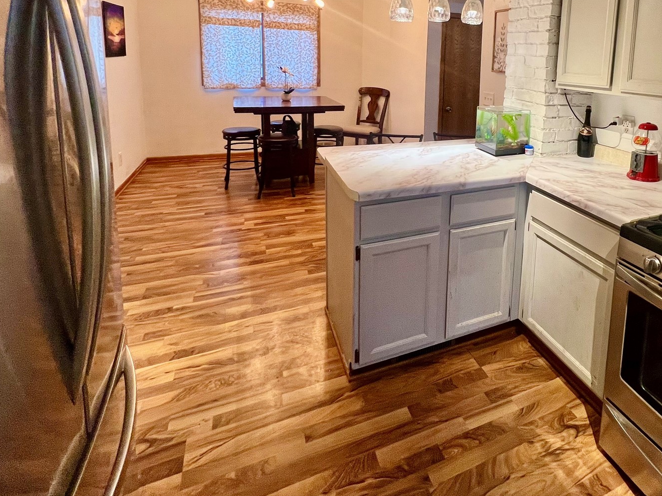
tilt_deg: -9.2
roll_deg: -2.0
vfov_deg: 62.0
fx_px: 382
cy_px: 120
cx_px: 455
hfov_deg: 78.4
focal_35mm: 20
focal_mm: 1.57
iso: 160
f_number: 1.8
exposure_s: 1/120
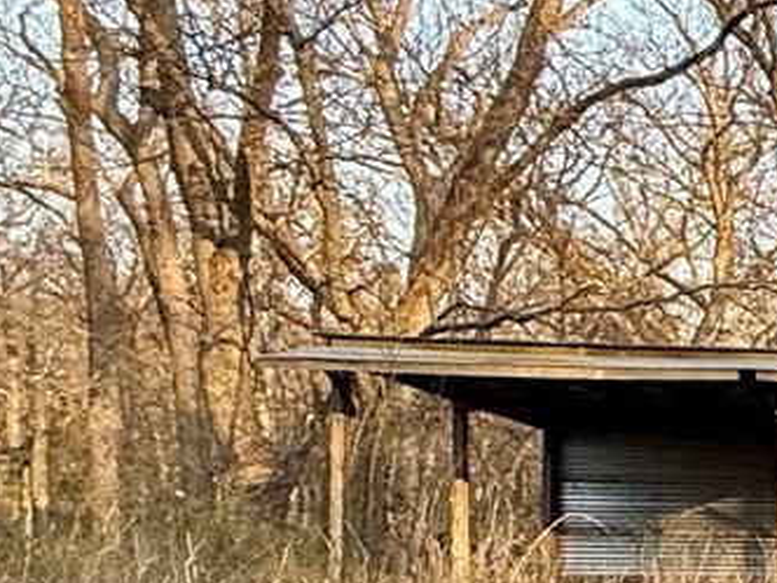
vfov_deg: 17.9
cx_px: 1823
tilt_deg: +0.6
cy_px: 539
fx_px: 1818
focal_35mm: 81
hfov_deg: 15.2
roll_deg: -0.9
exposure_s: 1/273
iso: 50
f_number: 2.2
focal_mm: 2.22
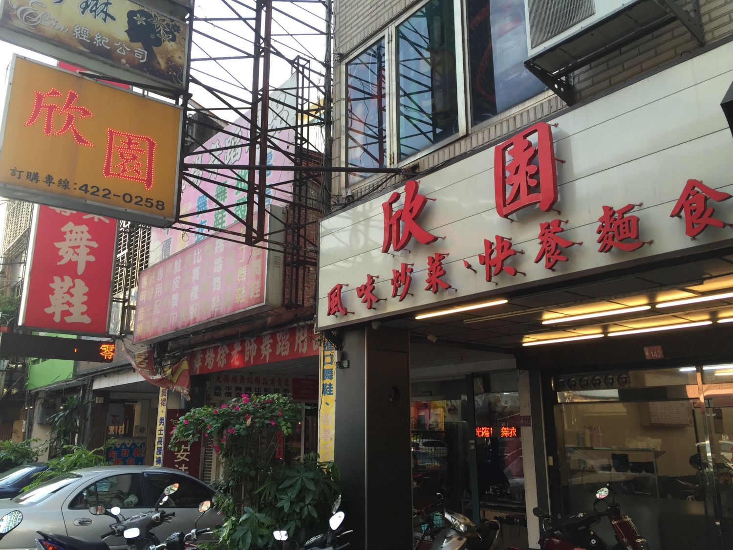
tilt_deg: +14.7
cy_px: 275
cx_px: 366
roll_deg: -0.5
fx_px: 614
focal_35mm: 29
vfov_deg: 48.2
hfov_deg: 61.7
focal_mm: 4.15
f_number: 2.2
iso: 50
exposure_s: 1/120
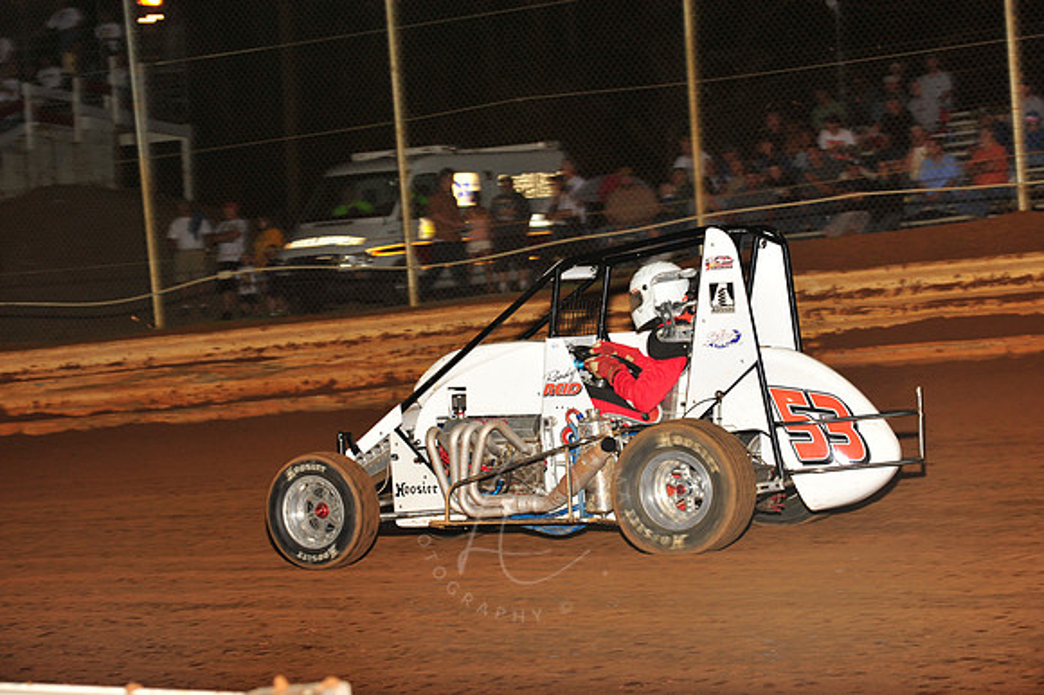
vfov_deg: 13.0
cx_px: 522
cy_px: 348
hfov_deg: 19.5
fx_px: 3043
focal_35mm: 105
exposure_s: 1/320
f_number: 7.1
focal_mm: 105
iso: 1000
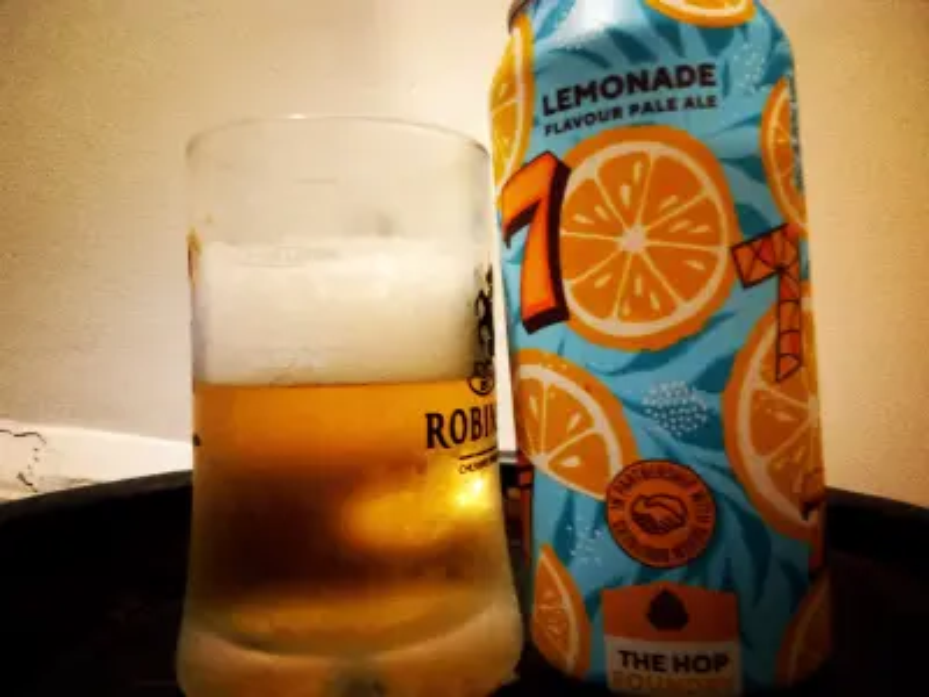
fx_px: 751
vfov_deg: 49.7
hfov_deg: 63.4
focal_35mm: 28
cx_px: 464
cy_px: 348
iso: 2312
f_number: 2
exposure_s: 1/11.1
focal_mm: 3.54
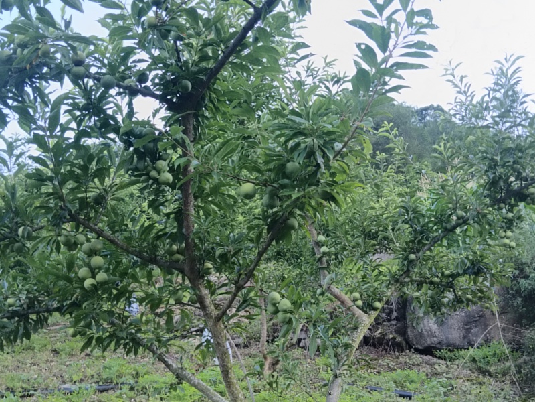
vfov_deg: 37.7
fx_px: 587
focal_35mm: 38
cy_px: 201
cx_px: 268
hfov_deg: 49.0
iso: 516
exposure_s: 1/100
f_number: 1.8
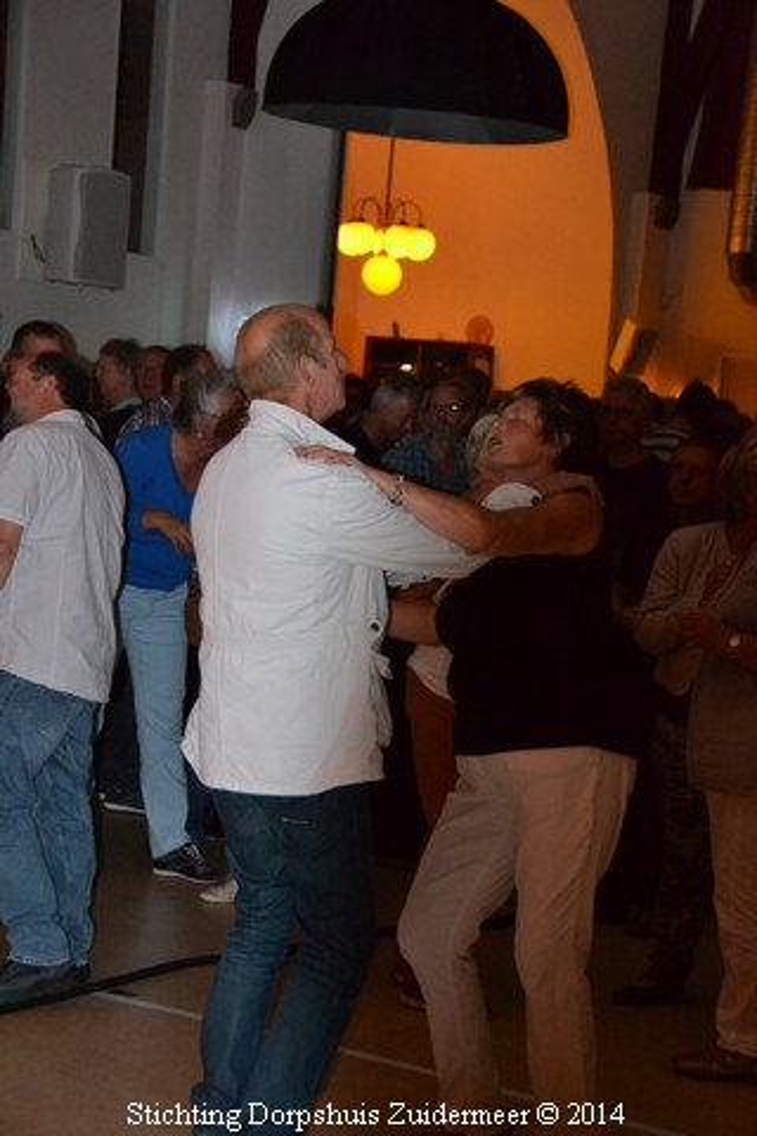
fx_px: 2602
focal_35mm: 82
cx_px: 378
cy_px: 568
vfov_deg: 24.6
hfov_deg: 16.6
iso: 3200
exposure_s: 1/60
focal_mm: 55
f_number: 4.8
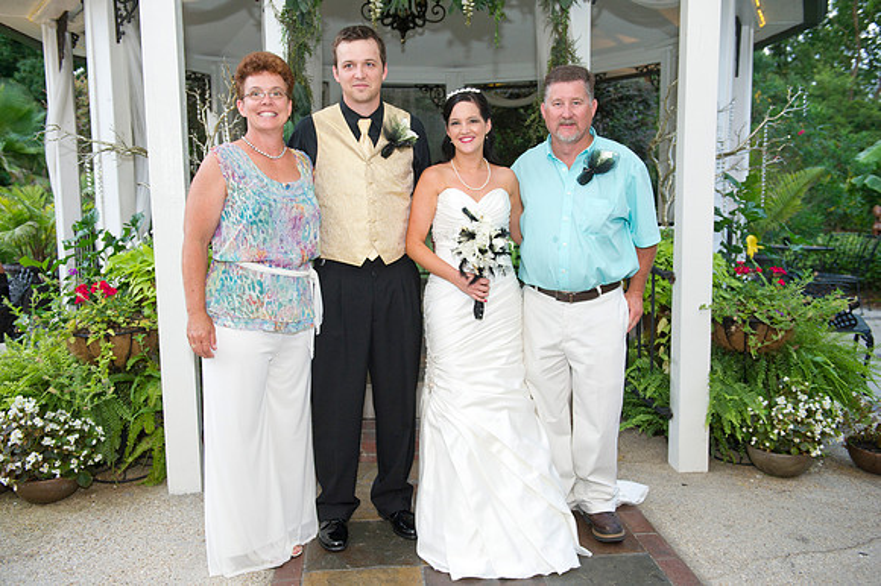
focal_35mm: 34
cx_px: 440
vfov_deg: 38.8
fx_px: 832
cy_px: 293
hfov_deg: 55.8
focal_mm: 34
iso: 800
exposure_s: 1/100
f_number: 3.5
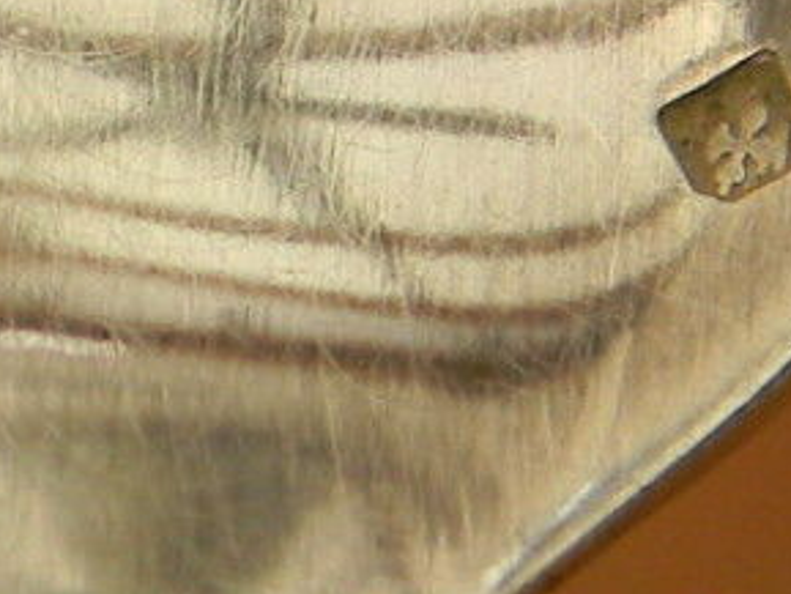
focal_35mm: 62
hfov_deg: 30.4
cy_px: 142
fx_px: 1417
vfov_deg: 23.4
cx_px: 151
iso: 80
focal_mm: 5
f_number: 3.5
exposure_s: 1/570
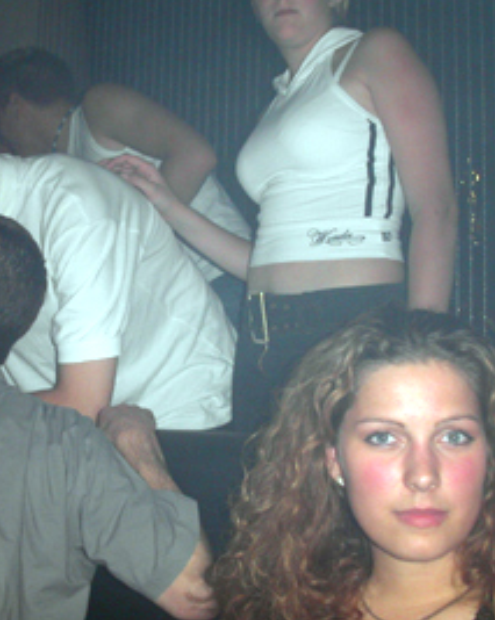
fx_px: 1027
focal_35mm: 56
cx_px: 175
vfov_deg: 33.6
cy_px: 323
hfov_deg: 27.0
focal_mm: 7.8
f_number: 2.8
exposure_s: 1/30
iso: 100
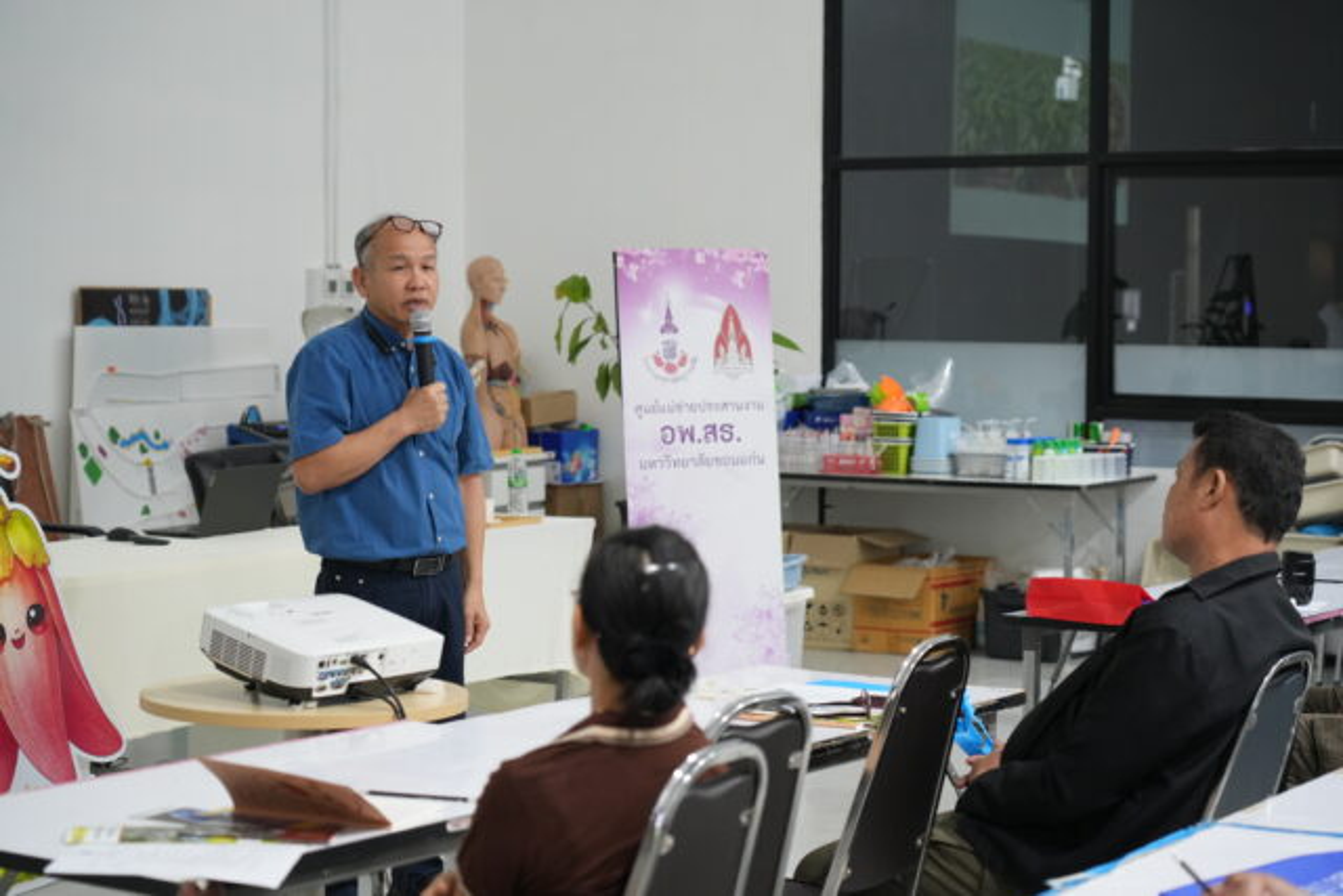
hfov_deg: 27.3
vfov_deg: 18.4
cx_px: 672
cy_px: 448
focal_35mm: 74
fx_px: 2761
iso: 1600
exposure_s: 1/160
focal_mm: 74
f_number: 4
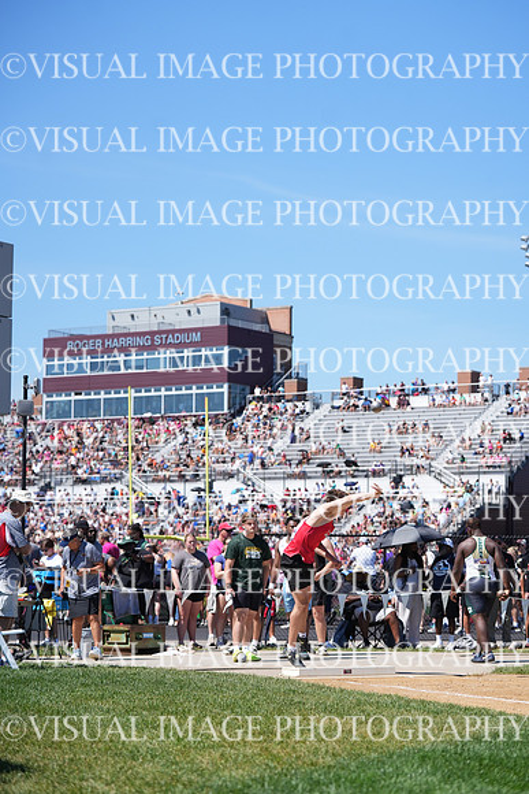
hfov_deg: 15.0
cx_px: 264
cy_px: 397
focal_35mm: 91
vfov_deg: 22.4
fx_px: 2004
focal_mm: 91
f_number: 4
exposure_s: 1/2500
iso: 320
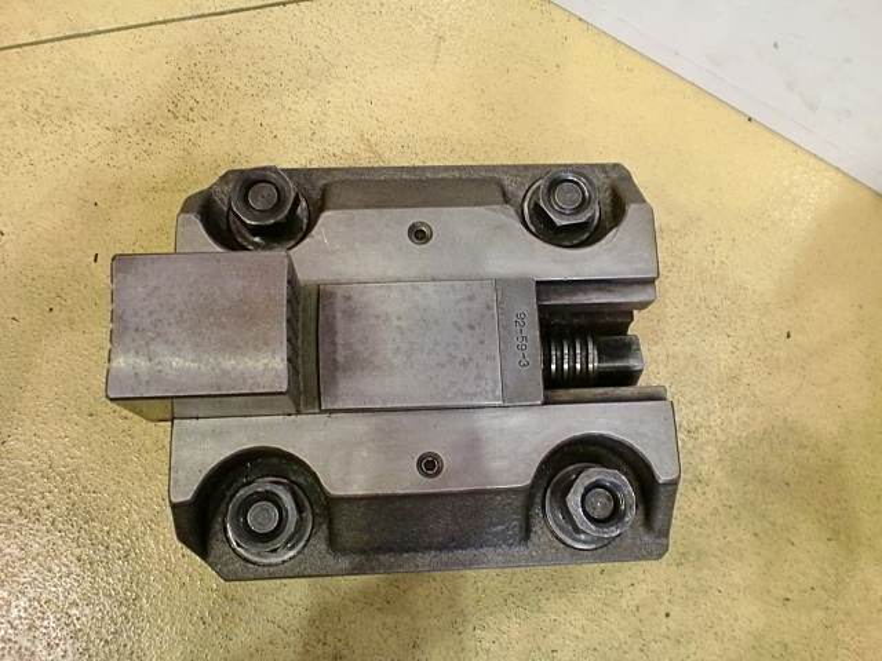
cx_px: 441
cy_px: 330
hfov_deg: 52.6
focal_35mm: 35
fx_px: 892
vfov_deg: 40.7
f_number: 3.1
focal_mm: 6.3
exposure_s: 1/60
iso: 320
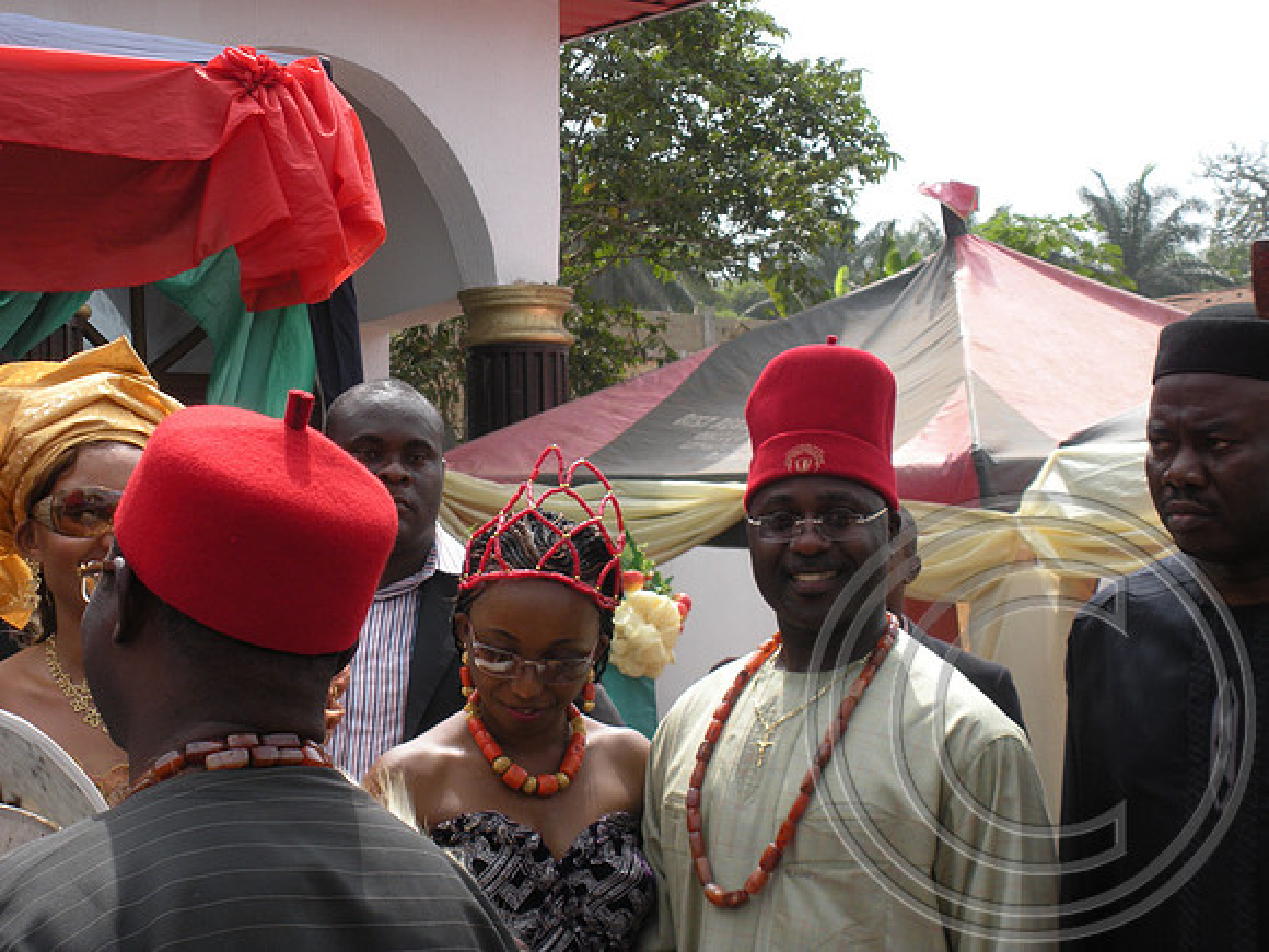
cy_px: 476
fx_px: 2346
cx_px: 634
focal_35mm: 64
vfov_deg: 22.9
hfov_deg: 30.3
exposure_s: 1/229
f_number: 4.6
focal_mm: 11.2
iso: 64
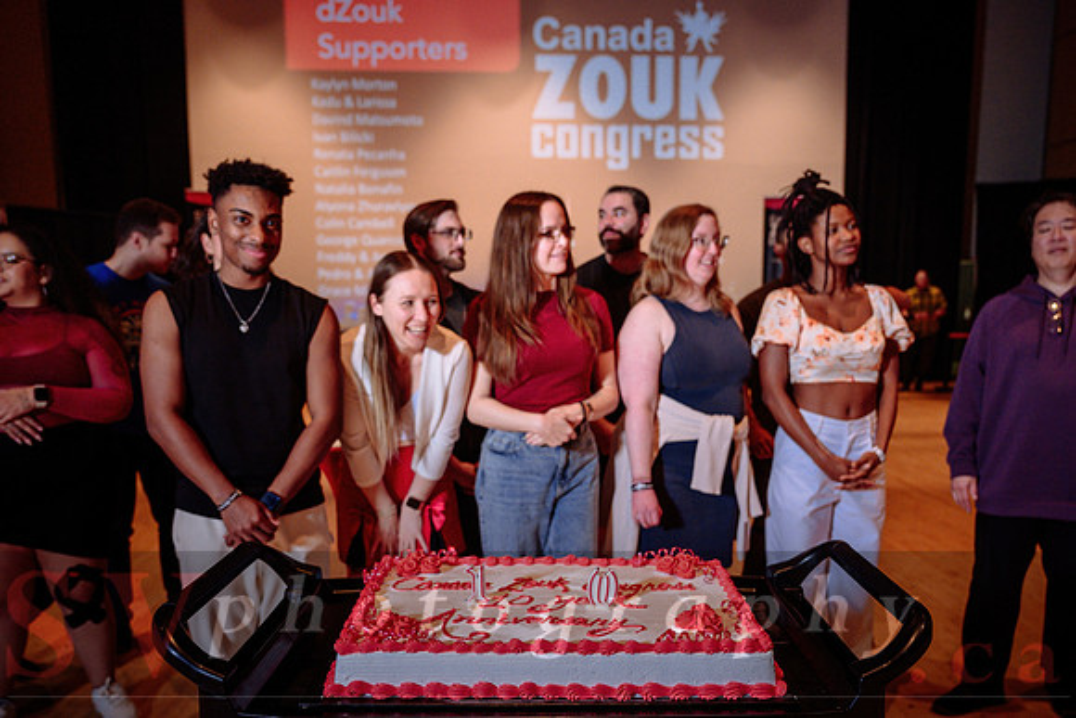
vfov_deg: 42.9
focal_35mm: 30
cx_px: 558
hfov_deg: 61.2
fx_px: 910
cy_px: 421
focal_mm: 25.5
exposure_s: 1/160
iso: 1600
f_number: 3.2
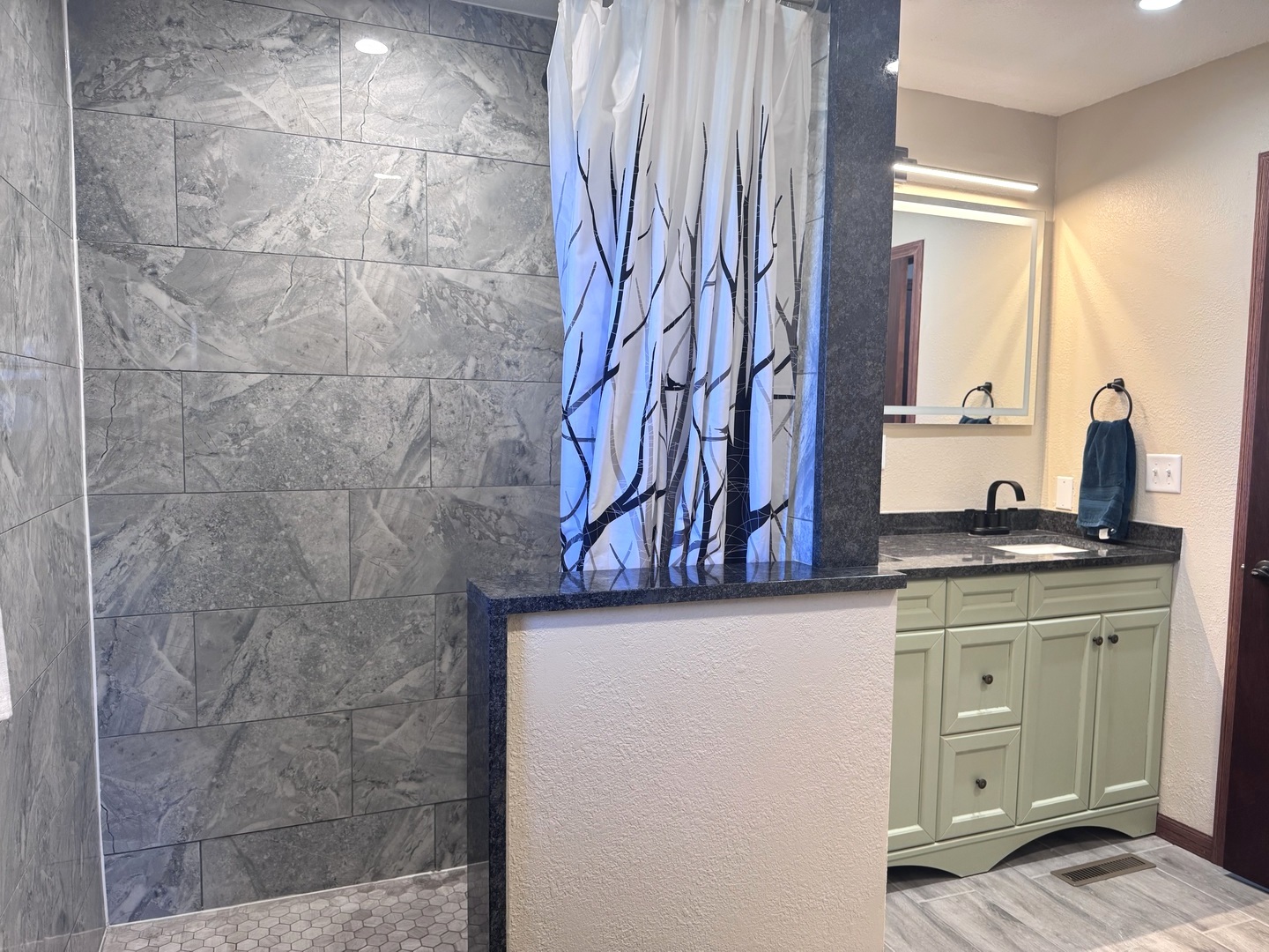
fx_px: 880
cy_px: 476
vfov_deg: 56.8
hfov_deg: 71.6
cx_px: 634
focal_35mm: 24
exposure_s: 1/120
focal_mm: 6.76
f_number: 1.78
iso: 160
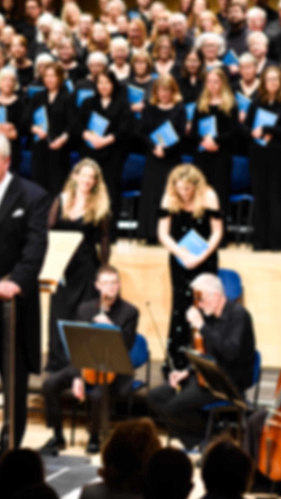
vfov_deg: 16.0
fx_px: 1775
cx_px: 5
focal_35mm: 134
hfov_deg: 9.0
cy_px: 250
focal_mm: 85
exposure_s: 1/60
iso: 560
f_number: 2.8
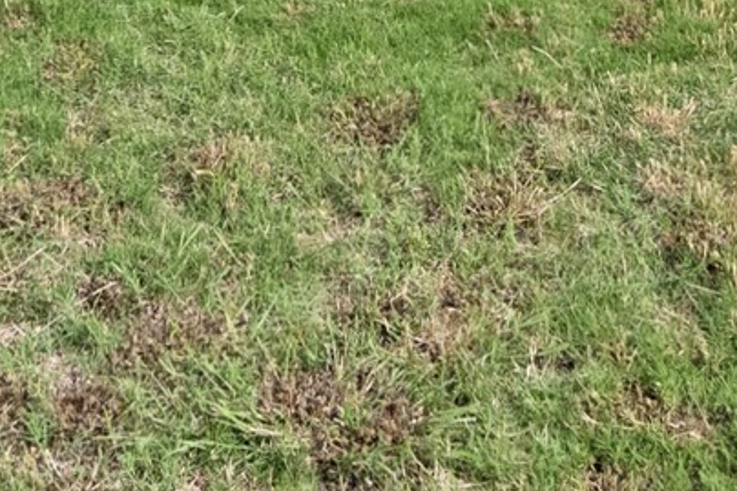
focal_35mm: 71
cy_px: -486
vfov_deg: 15.4
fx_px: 1453
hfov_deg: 28.4
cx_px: 275
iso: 1600
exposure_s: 1/8000
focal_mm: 14
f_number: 8
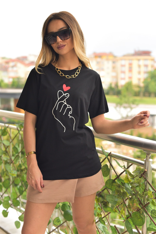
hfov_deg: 27.0
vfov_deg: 39.6
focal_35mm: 50
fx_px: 325
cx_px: 78
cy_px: 117
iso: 1250
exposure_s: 1/2000
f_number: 3.5
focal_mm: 50
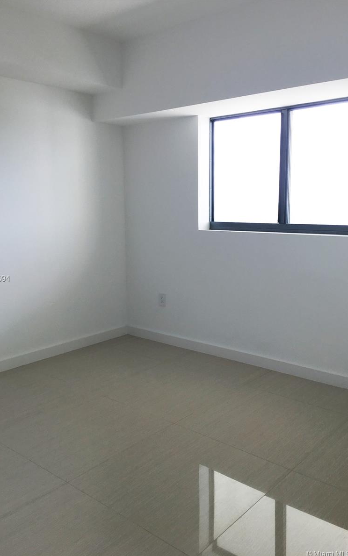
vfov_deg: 61.2
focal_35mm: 31
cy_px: 279
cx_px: 180
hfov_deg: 40.6
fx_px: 470
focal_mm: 4.15
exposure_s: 1/120
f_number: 2.2
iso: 25
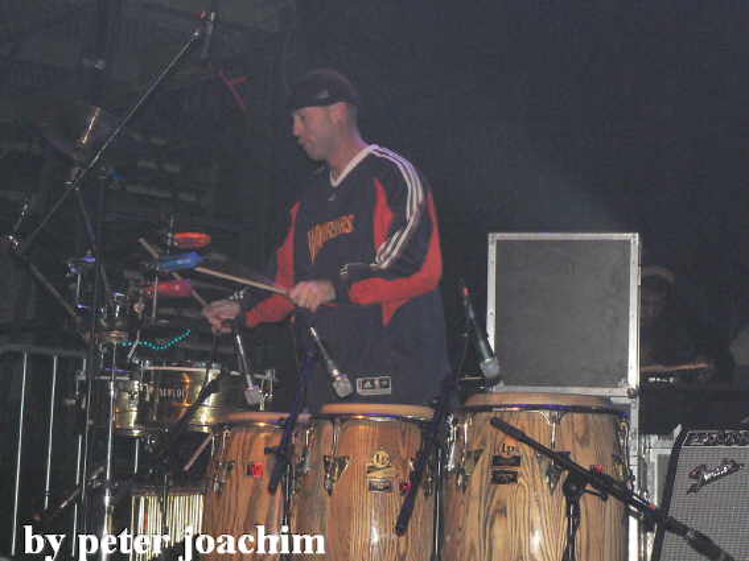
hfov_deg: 27.4
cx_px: 374
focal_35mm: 71
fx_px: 1536
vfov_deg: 20.7
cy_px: 280
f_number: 3.2
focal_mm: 12.2
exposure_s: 1/60
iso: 400
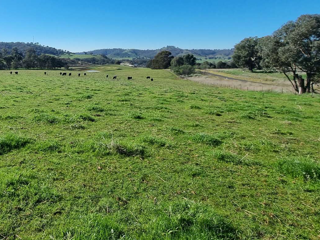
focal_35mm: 24
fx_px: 222
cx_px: 61
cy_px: 57
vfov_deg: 53.9
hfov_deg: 64.7
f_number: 2.2
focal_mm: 2.2
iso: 50
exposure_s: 1/2024
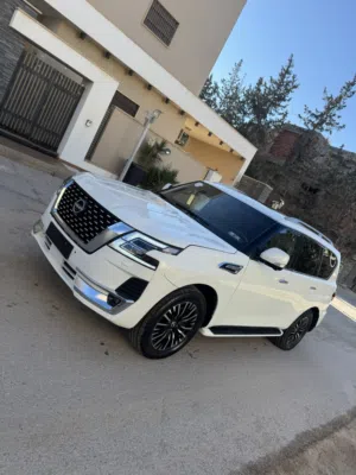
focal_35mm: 24
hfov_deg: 56.8
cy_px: 238
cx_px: 178
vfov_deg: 71.6
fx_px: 329
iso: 80
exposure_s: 1/1767
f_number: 1.78
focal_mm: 6.76
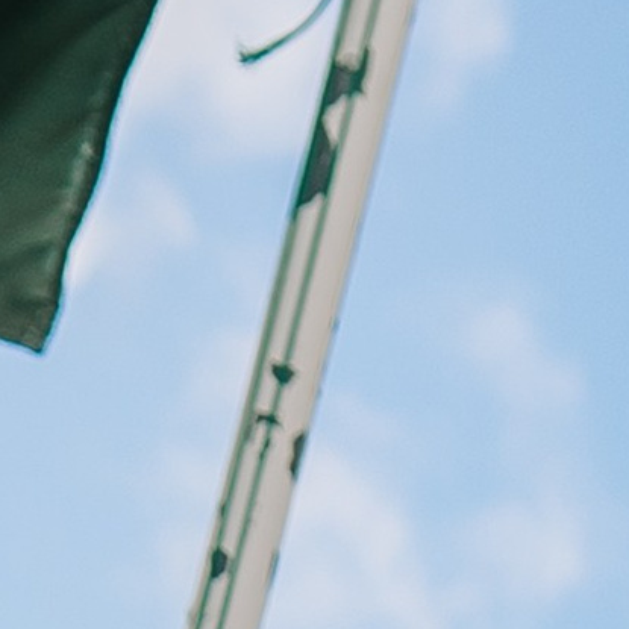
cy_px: 1916
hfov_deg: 4.9
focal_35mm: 354
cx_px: 267
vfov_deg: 4.7
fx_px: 7277
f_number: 3.2
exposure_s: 1/400
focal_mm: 30
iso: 100
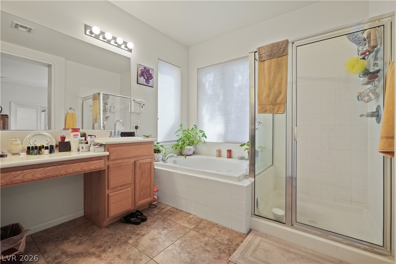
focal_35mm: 15
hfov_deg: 100.4
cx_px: 198
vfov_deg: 77.3
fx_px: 165
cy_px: 132
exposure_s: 1/5
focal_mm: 10
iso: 400
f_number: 8
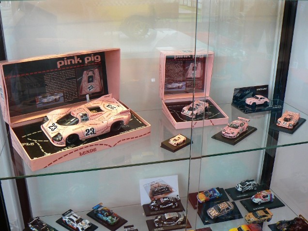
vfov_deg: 39.7
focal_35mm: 36
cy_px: 116
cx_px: 154
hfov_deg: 51.4
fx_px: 320
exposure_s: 1/30
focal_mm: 6
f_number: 2.8
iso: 80
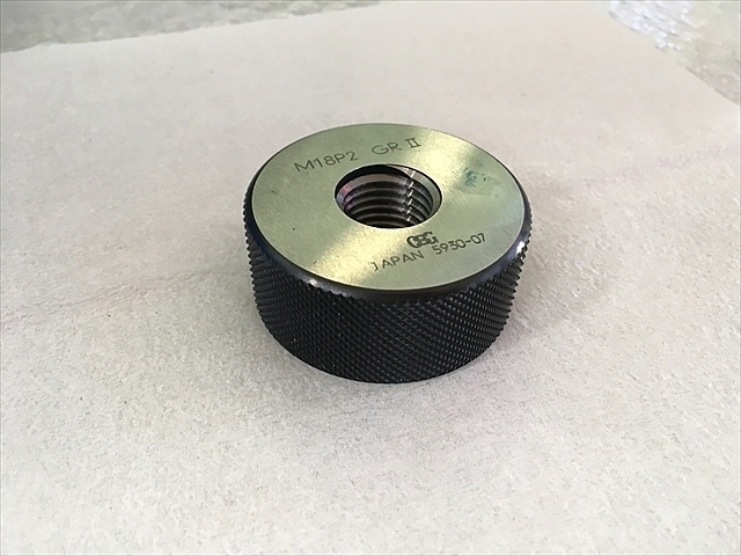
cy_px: 278
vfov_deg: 48.2
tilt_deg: -47.4
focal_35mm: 29
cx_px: 370
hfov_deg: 61.7
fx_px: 621
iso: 25
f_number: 2.2
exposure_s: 1/30
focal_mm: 4.15
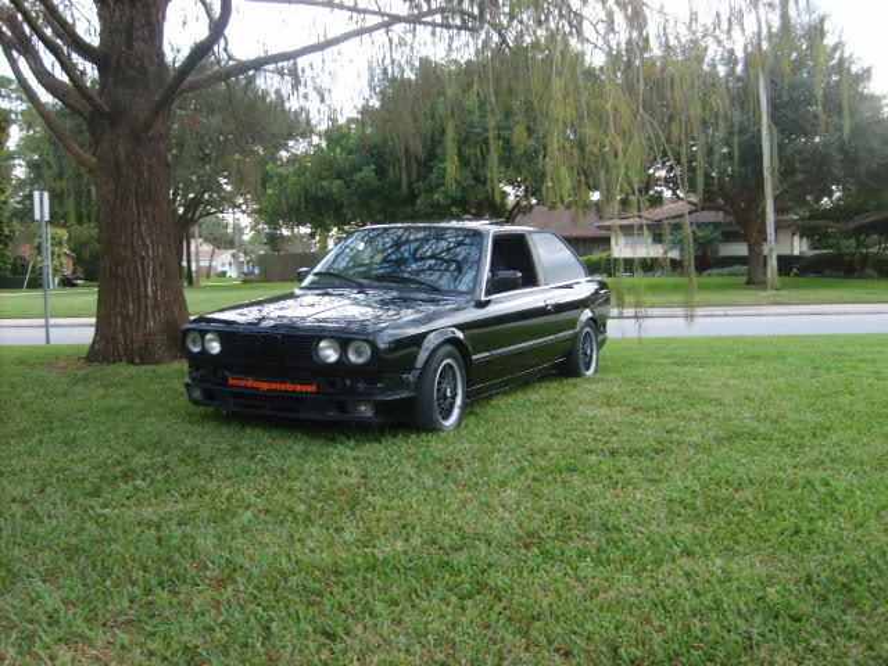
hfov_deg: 52.6
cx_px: 444
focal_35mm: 35
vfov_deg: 40.7
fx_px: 898
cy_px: 333
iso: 50
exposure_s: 1/90
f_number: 2.8
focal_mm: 5.8
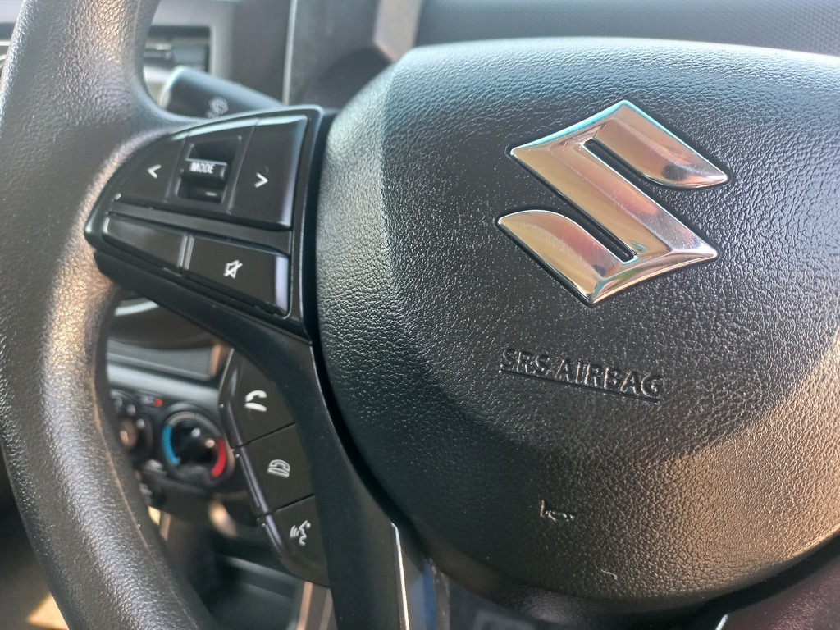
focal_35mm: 25
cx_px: 420
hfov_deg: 69.4
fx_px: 607
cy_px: 315
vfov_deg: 54.9
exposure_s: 1/50
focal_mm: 4.6
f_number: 1.8
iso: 160
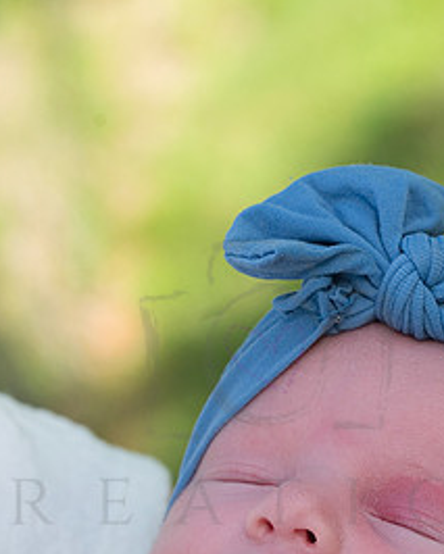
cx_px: 276
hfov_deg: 9.3
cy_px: 598
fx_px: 2725
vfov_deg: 11.5
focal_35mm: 166
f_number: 7.1
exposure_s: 1/320
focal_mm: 81
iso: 400
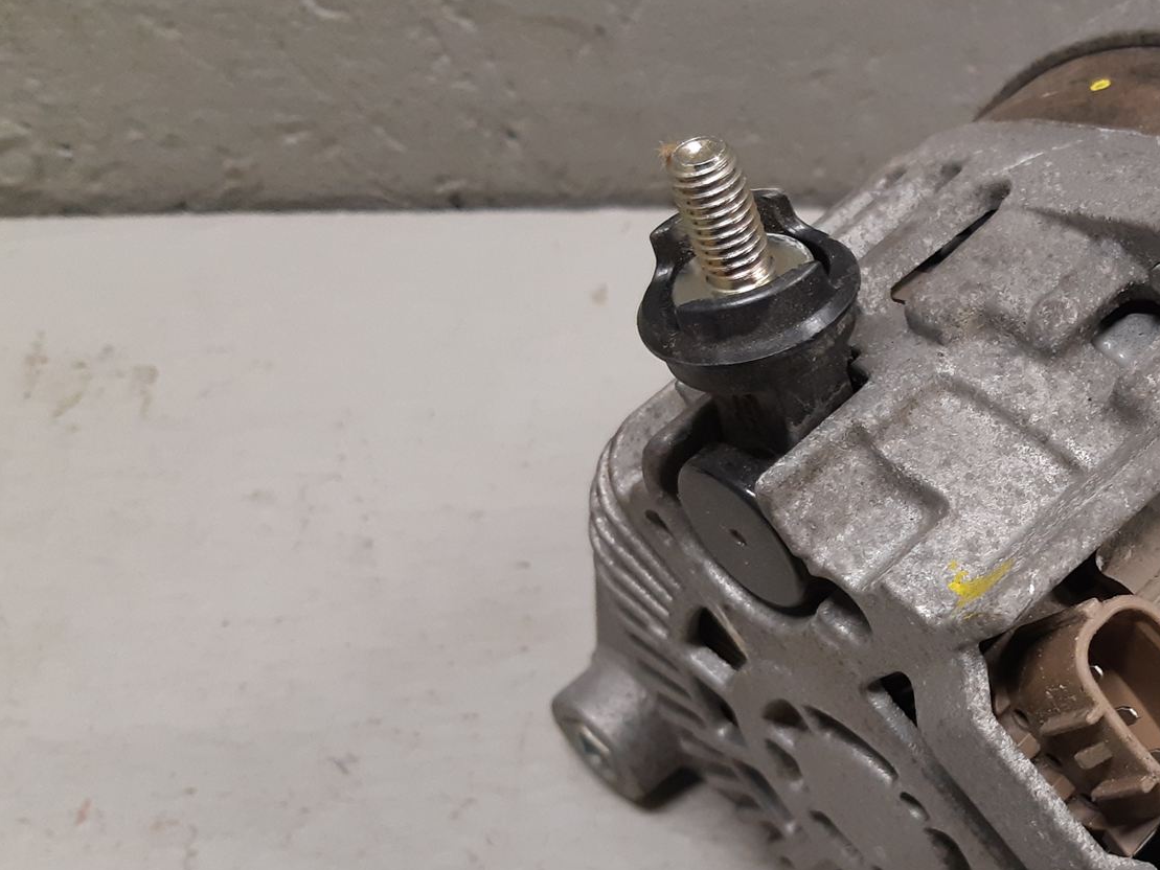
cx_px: 1019
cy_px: 542
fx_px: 1609
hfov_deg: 37.4
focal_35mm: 48
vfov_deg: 30.2
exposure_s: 1/50
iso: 160
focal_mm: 3.93
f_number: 1.7
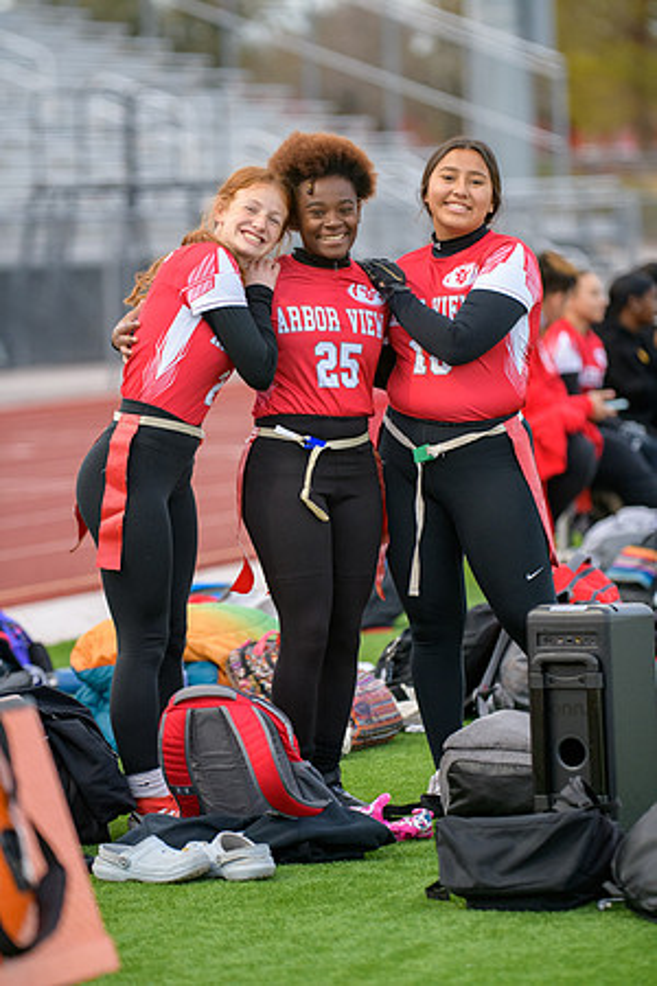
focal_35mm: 180
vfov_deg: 11.4
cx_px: 328
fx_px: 4927
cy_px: 493
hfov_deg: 7.6
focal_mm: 180
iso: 3200
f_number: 2.8
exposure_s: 1/1250
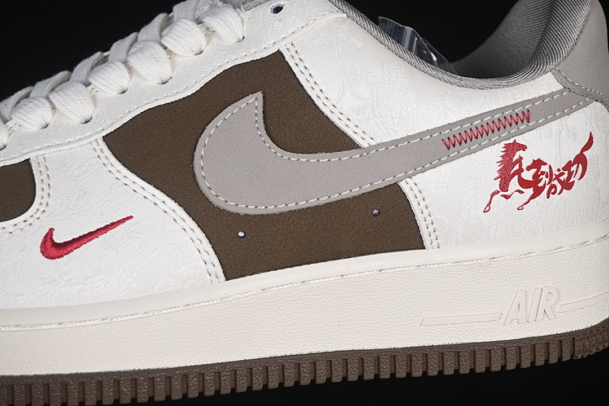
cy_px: 203
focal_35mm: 75
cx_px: 304
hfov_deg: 27.0
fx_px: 1269
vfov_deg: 18.2
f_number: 7.1
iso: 160
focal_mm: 50
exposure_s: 1/80
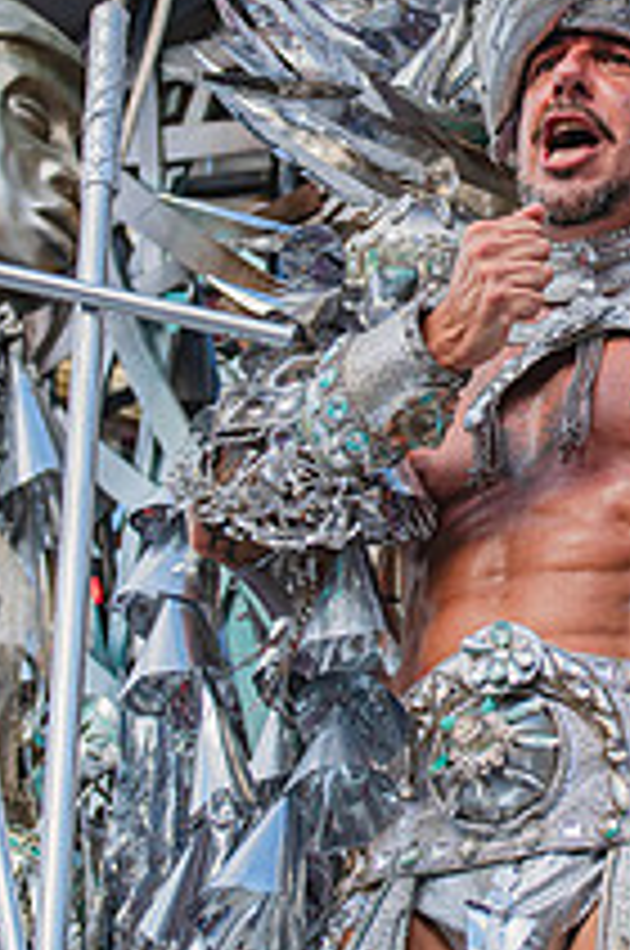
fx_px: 3924
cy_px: 329
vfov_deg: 13.8
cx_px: 655
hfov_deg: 9.1
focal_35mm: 149
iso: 400
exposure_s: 1/1600
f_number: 5.6
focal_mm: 70
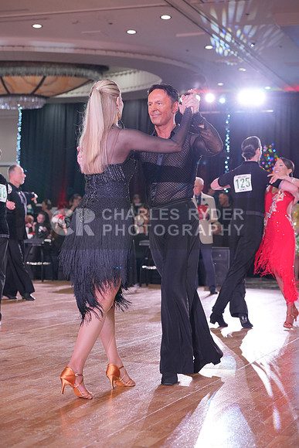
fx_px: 871
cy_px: 224
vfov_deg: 28.8
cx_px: 150
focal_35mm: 70
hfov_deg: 19.5
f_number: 4
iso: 2000
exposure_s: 1/400
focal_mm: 70
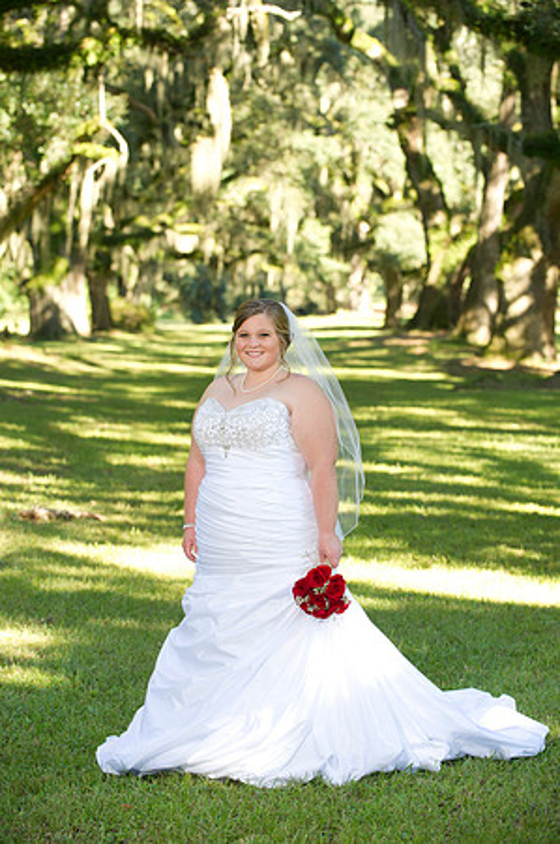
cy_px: 422
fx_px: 2385
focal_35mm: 102
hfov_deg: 13.4
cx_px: 280
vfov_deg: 20.0
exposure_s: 1/125
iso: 400
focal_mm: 102
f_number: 4
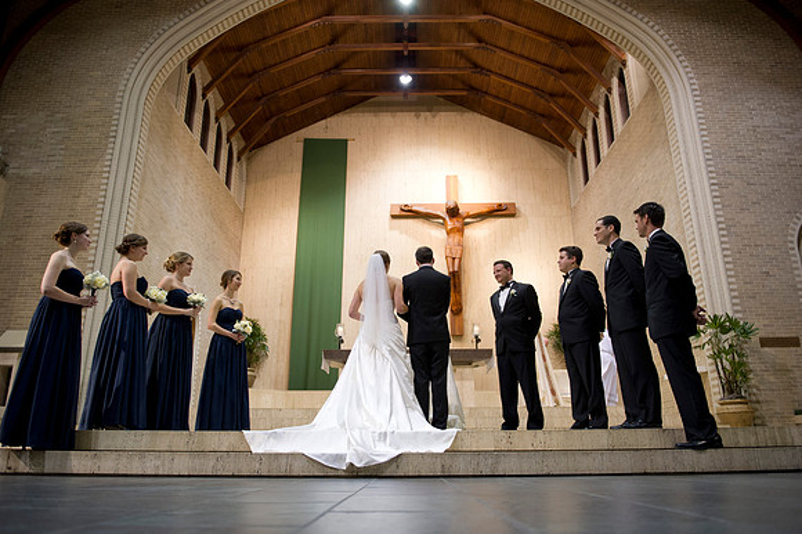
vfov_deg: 47.9
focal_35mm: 27
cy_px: 267
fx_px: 601
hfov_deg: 67.4
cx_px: 401
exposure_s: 1/80
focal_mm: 27
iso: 1250
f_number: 2.8
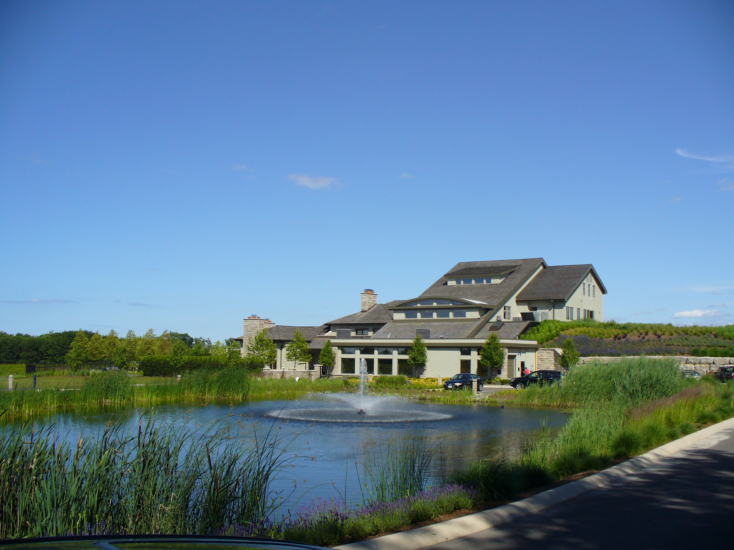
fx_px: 785
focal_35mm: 37
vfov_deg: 38.7
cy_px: 275
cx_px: 367
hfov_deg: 50.1
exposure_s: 1/500
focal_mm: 6.1
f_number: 5.6
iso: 80
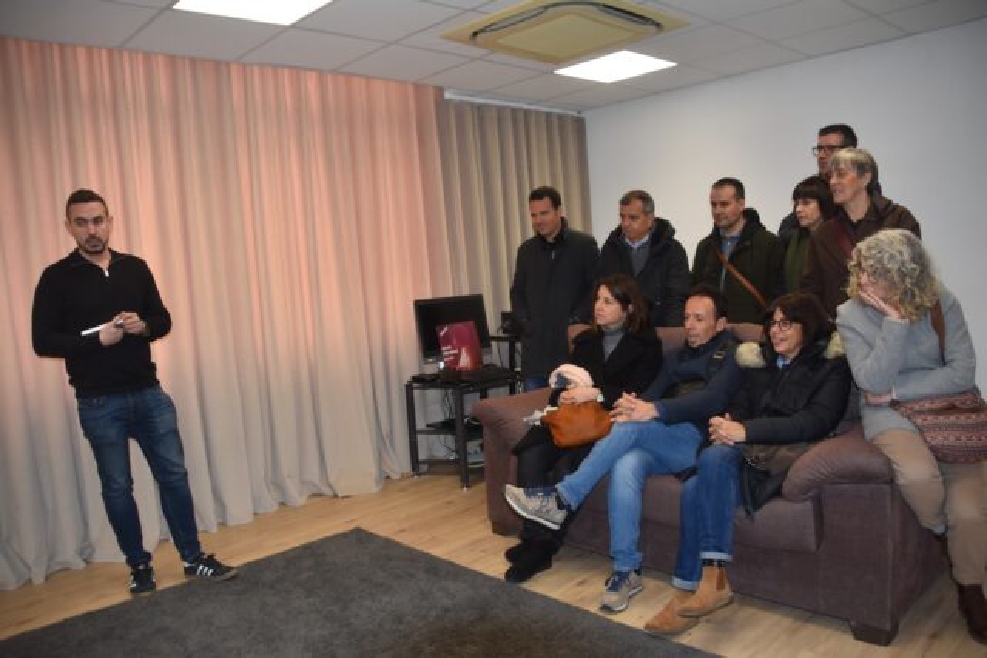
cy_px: 329
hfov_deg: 67.4
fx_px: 740
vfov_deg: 48.0
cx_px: 494
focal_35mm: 27
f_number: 3.5
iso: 500
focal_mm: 18
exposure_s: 1/60
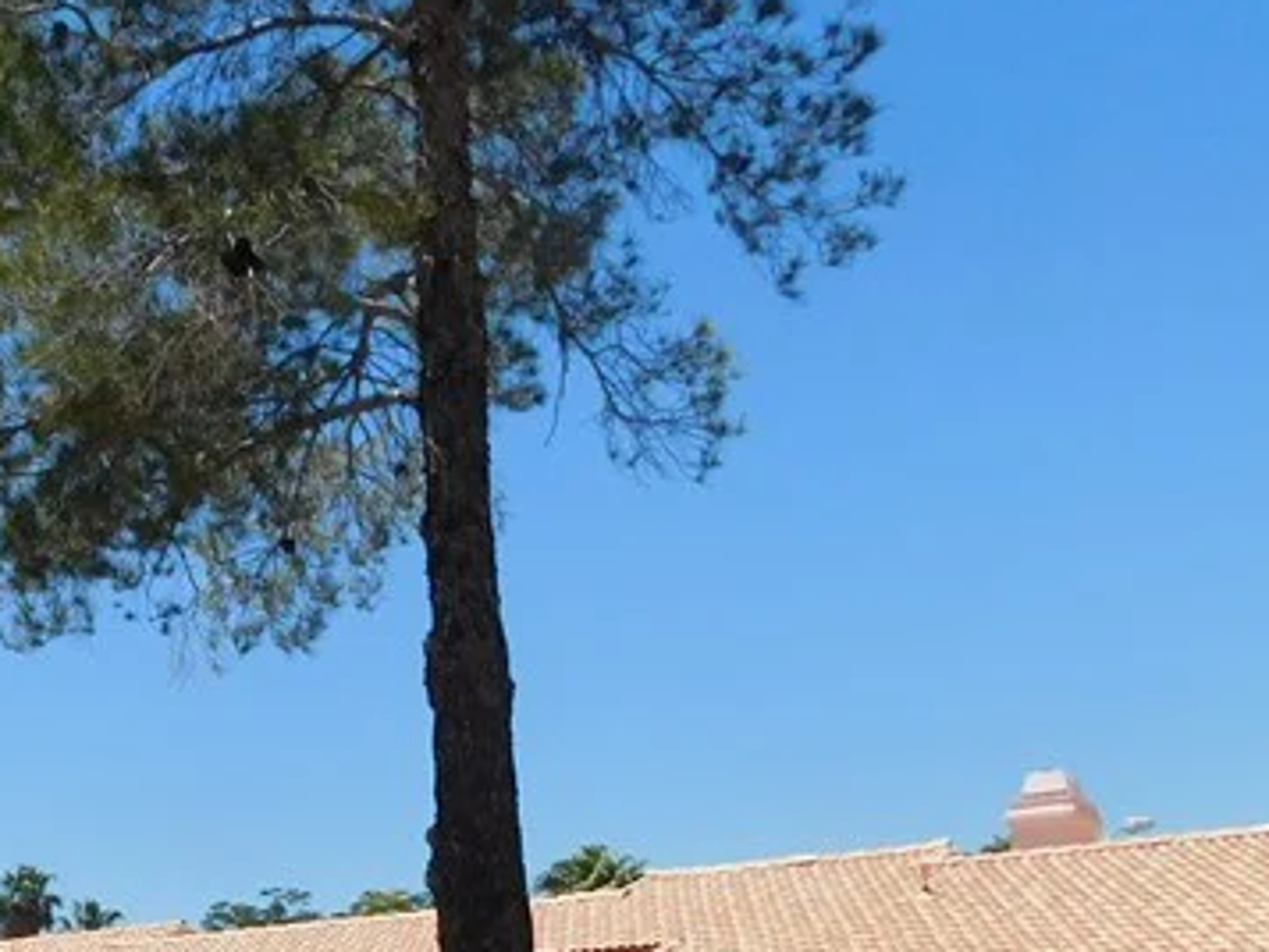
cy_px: 1091
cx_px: -4
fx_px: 2420
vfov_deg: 21.0
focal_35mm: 66
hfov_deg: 27.7
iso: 125
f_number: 6
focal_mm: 4
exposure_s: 1/640
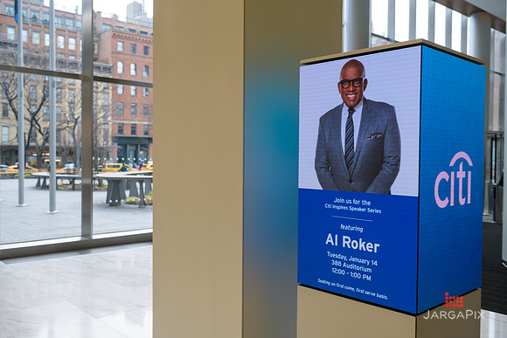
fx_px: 479
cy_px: 169
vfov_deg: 38.9
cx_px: 254
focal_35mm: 34
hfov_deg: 55.8
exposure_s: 1/125
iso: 200
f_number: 4
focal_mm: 34
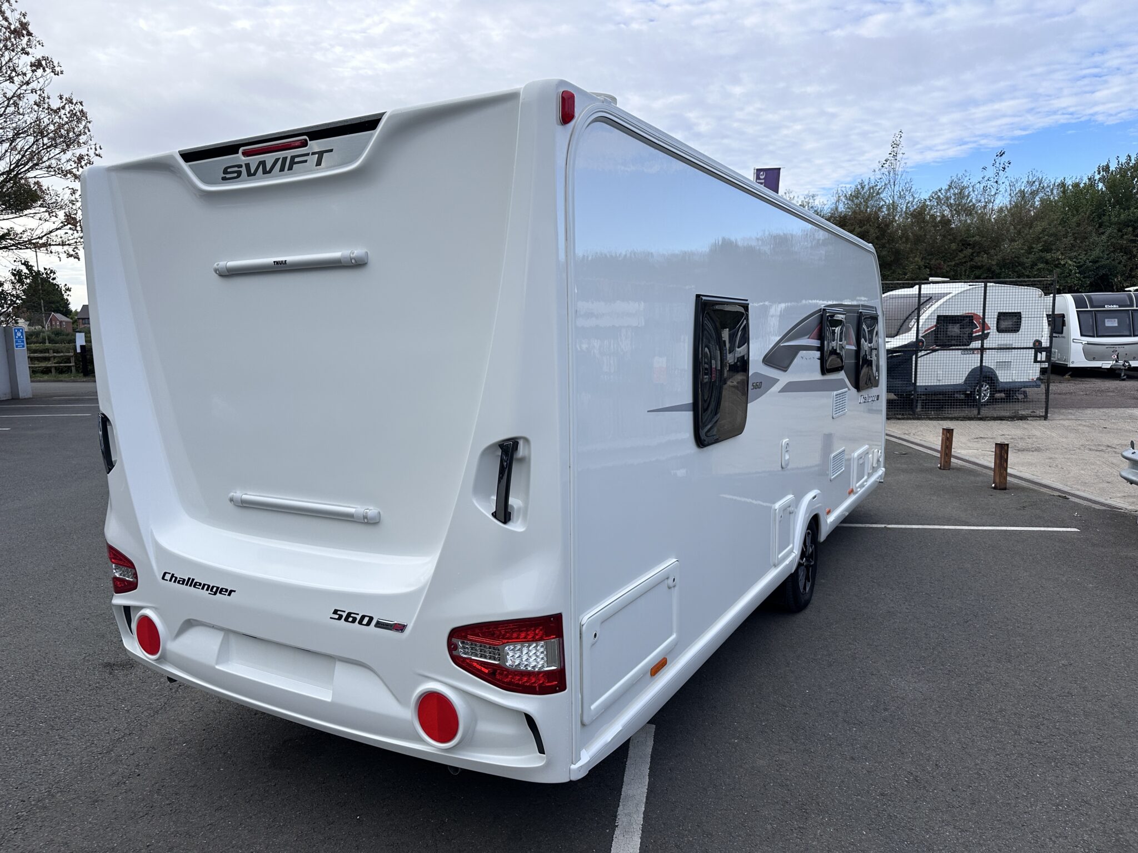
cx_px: 569
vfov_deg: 56.8
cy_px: 426
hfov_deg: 71.6
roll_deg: +3.3
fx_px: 789
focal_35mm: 24
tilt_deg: -3.9
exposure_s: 1/1949
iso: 80
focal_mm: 6.86
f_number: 1.78
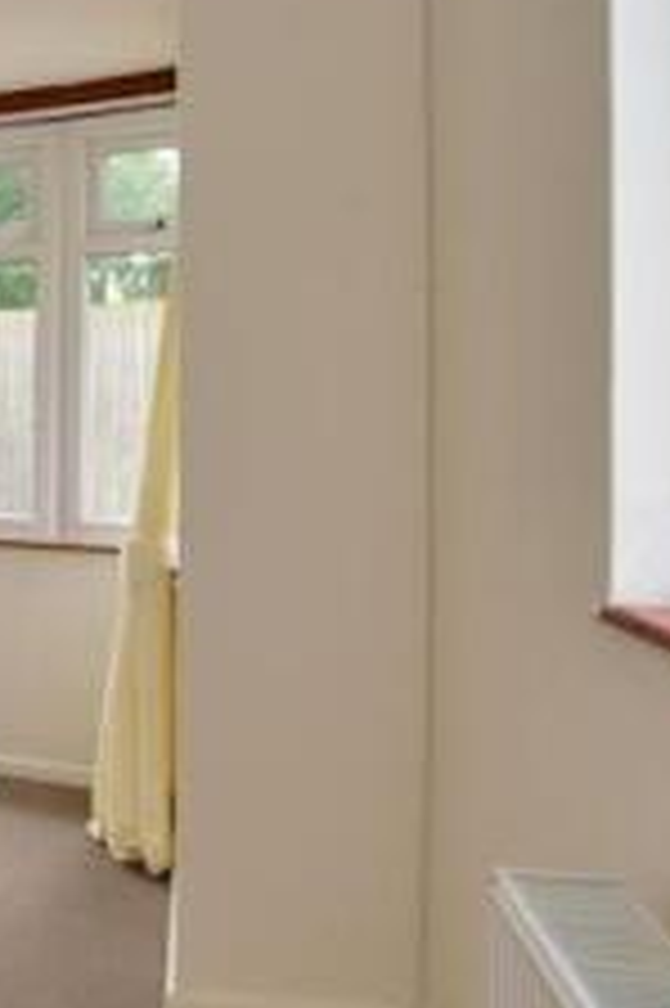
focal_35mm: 44
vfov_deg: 44.3
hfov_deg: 26.5
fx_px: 1230
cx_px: -166
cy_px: 412
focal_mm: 10
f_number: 11
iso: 400
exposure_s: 1/25
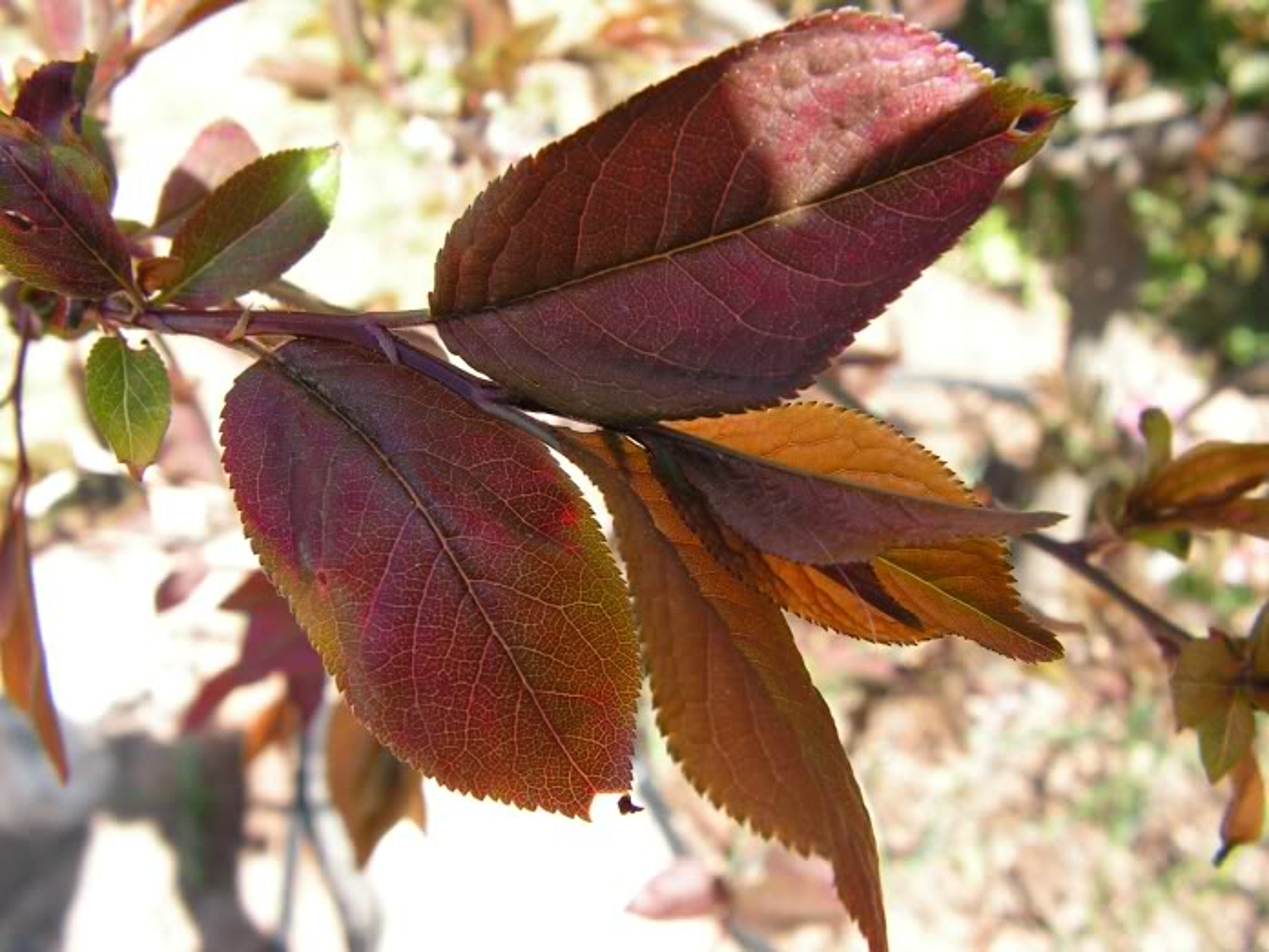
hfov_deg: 51.4
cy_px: 476
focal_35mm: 36
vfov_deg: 39.7
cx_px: 634
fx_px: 1320
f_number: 4.8
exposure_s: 1/100
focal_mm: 6
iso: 64
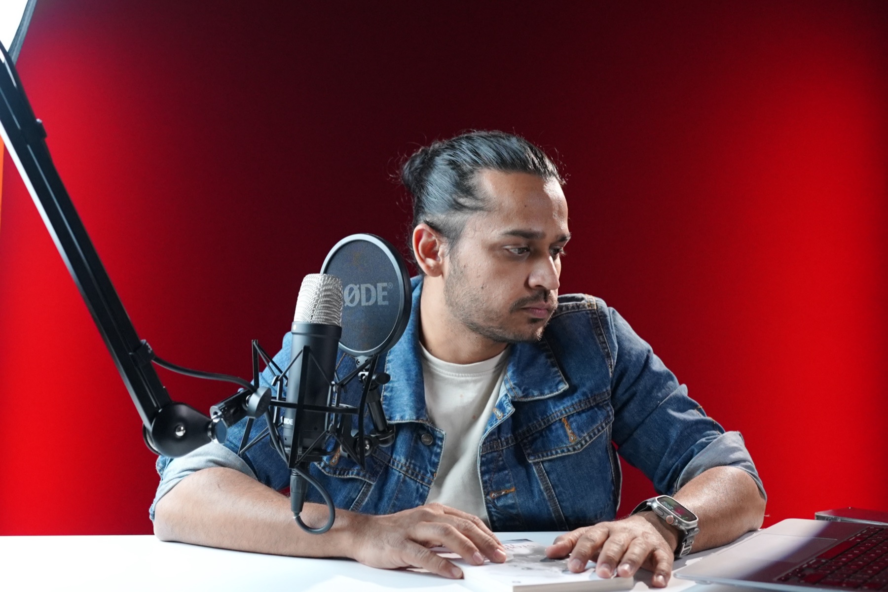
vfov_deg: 26.0
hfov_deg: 38.2
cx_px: 444
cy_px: 296
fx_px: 1283
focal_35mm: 52
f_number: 2.8
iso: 4000
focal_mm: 35
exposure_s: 1/160
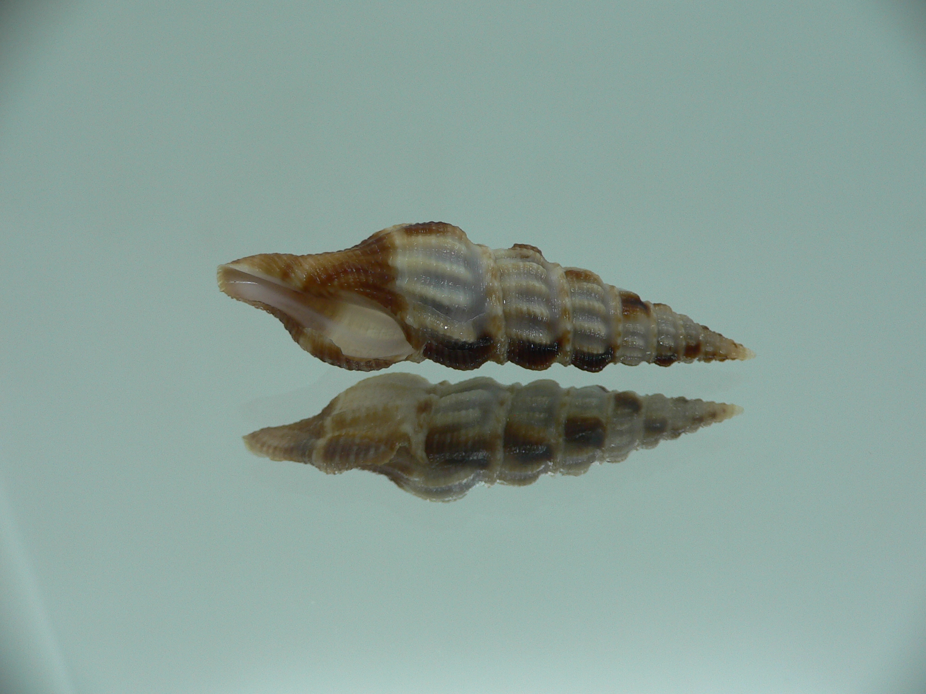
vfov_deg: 40.7
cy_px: 347
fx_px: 936
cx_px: 463
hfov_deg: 52.6
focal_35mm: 35
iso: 80
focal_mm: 4.6
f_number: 2.8
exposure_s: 1/60
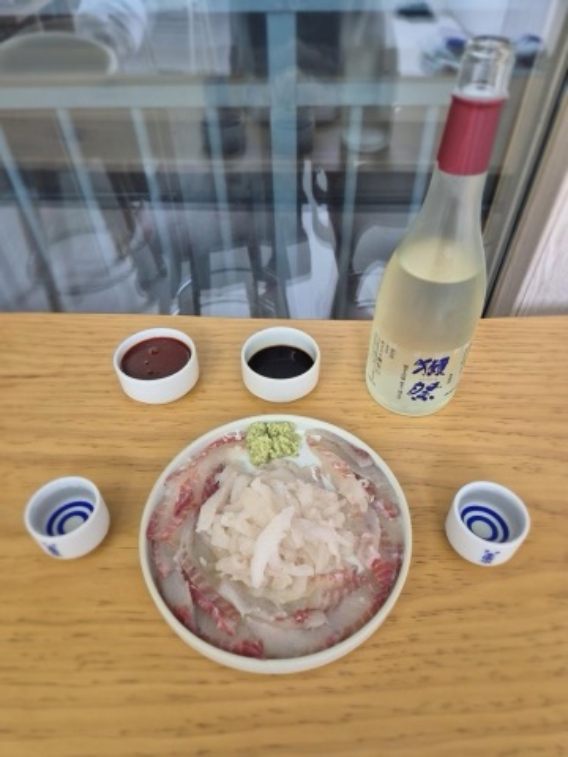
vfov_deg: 73.9
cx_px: 284
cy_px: 378
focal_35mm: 23
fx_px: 503
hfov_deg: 58.9
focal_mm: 5.4
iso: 160
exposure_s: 1/60
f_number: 1.8
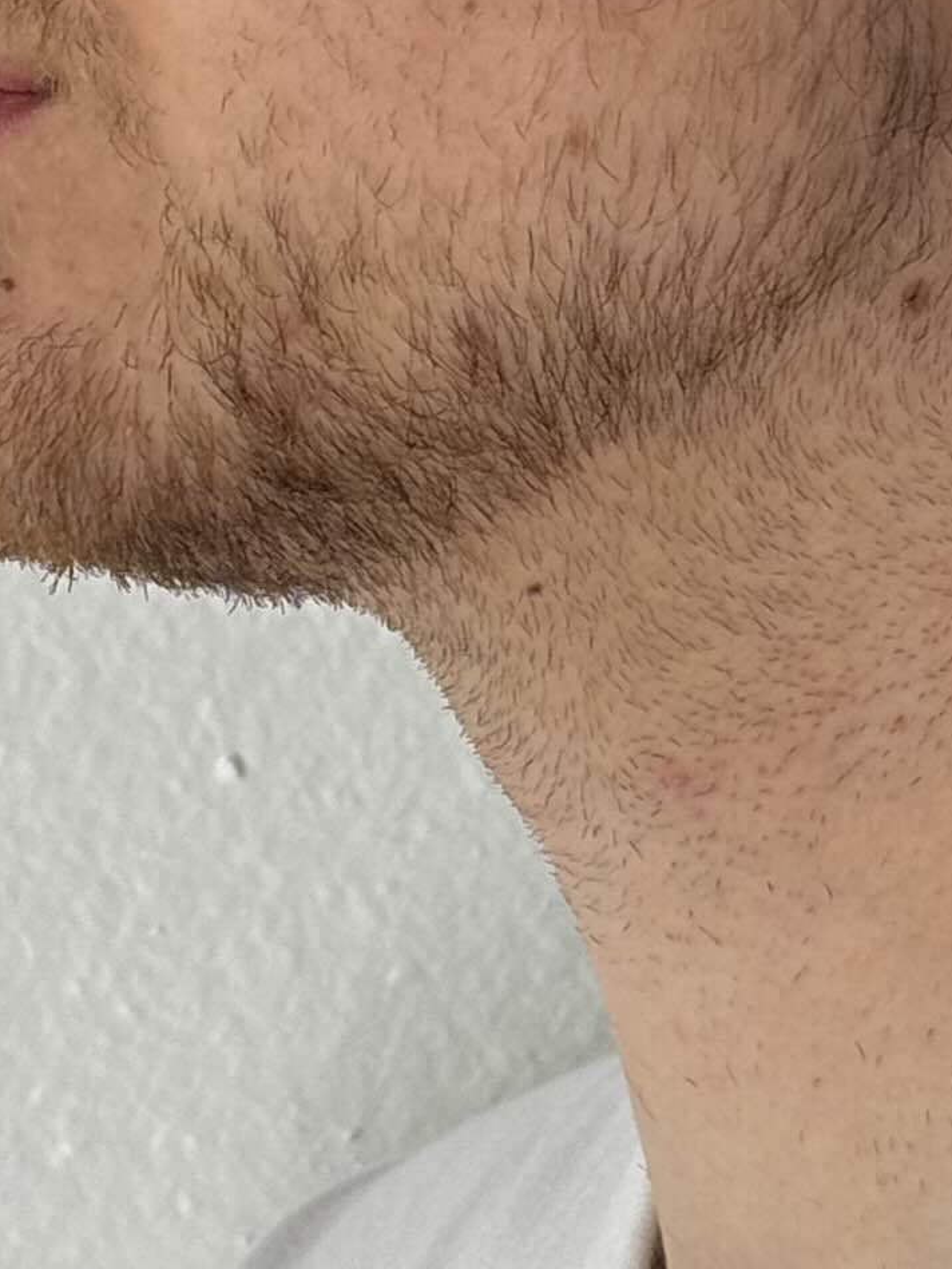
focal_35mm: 204
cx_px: 747
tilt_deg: +3.0
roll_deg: -2.8
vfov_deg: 9.7
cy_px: 435
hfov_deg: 7.3
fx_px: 7479
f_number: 1.78
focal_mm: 6.86
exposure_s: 1/503
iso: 64
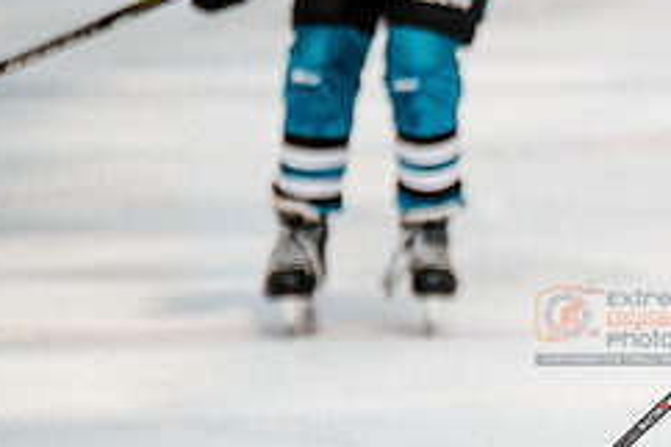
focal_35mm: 950
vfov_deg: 1.4
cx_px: 806
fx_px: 17694
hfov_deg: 2.2
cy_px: 370
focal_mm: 300
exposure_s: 1/3200
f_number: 3.2
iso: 1250
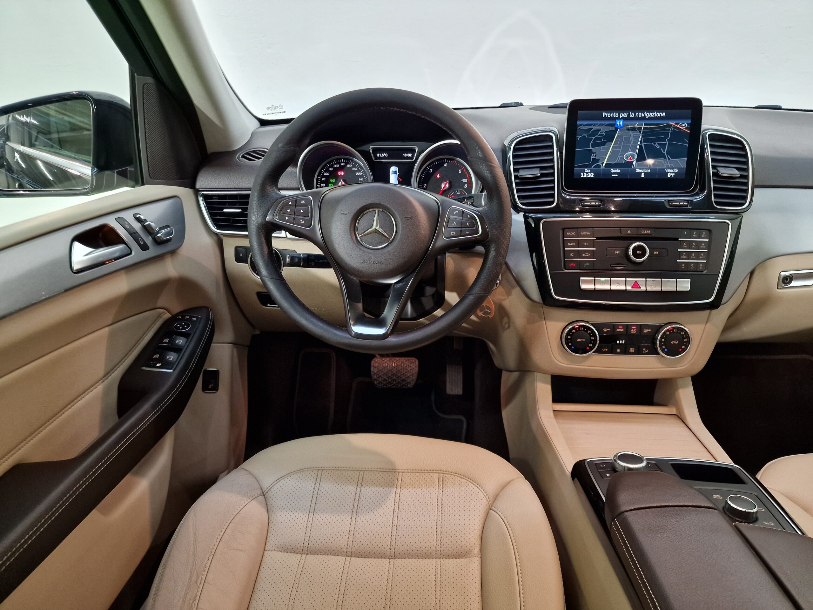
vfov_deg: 58.9
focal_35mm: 23
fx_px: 540
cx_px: 406
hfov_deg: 73.9
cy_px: 305
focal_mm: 6.4
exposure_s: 1/50
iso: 320
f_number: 1.8
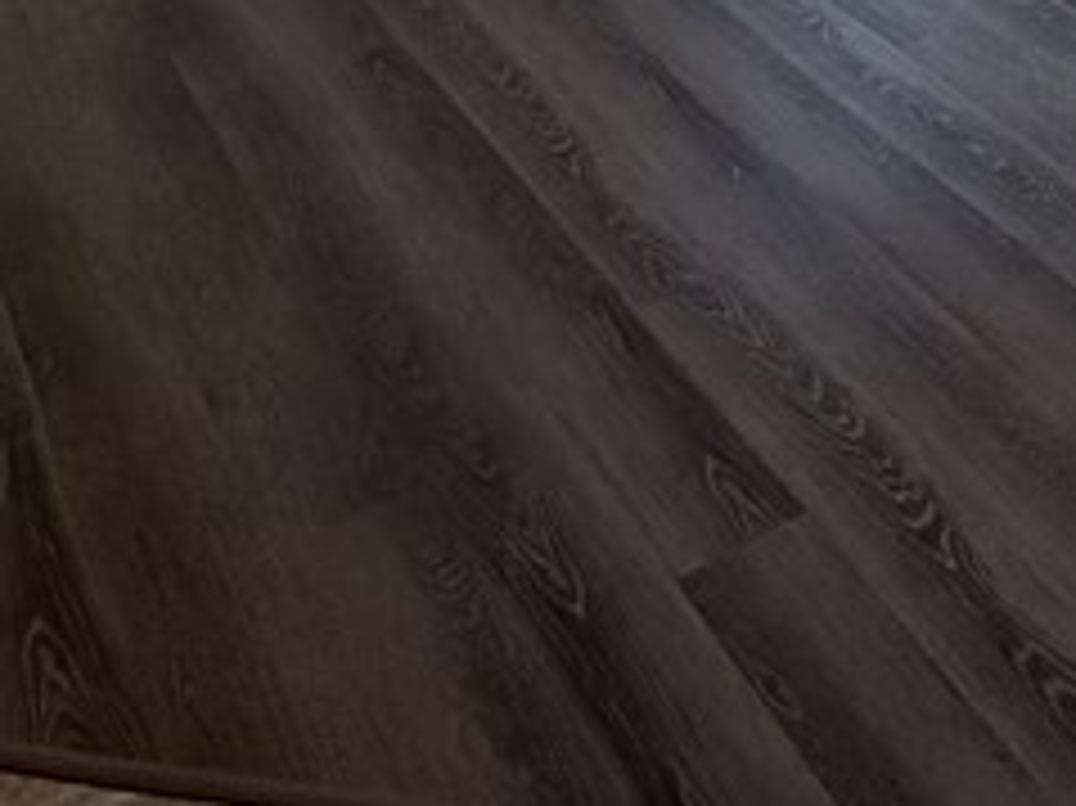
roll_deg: -0.6
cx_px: 999
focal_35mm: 60
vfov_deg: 17.8
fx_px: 1864
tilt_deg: -2.0
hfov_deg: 30.5
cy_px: -770
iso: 40
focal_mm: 2.22
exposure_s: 1/169
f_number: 2.2
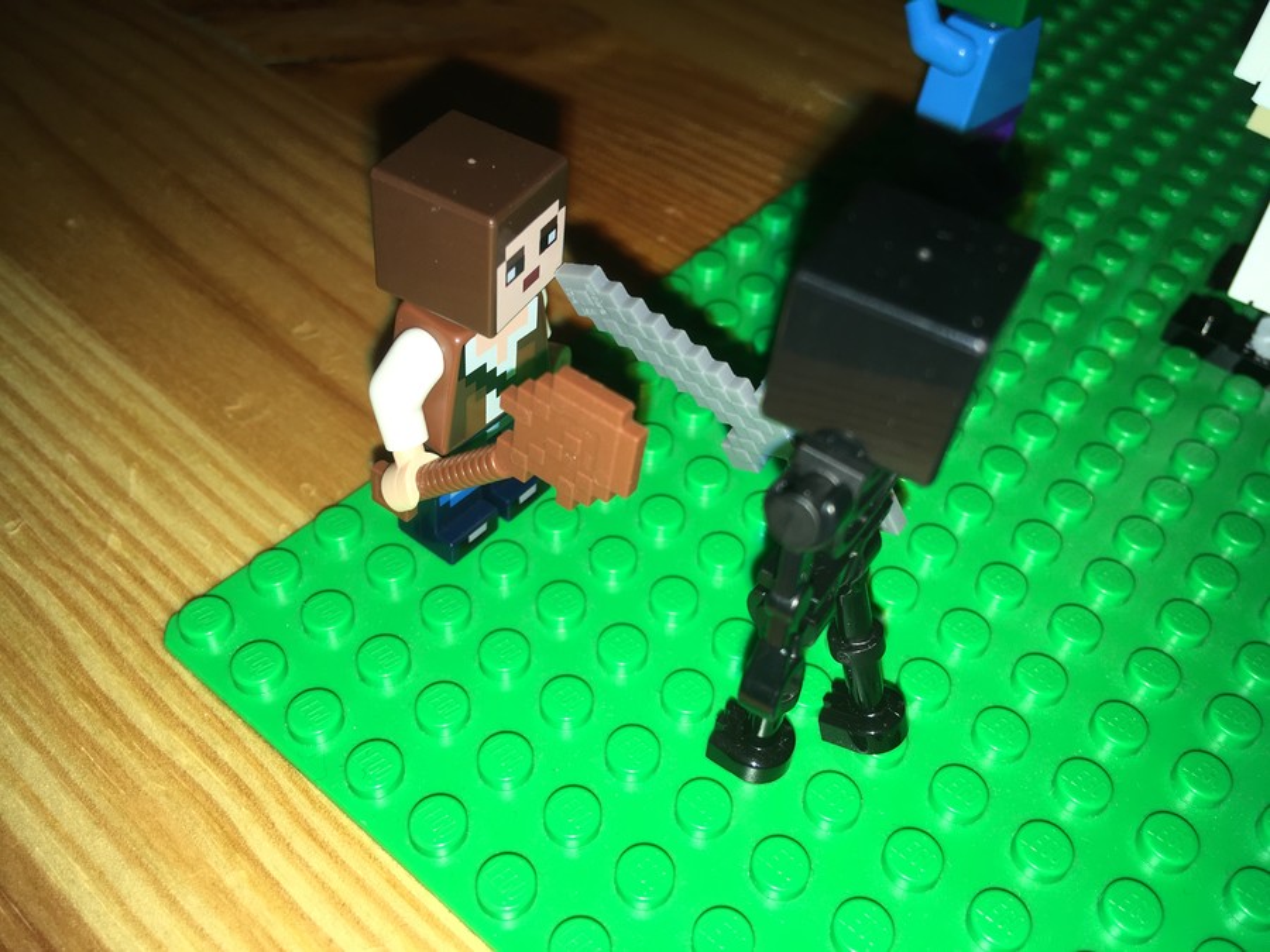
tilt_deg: -47.0
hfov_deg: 61.7
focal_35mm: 29
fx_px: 1064
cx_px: 635
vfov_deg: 48.2
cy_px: 476
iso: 25
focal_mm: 4.15
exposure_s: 1/164
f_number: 2.2
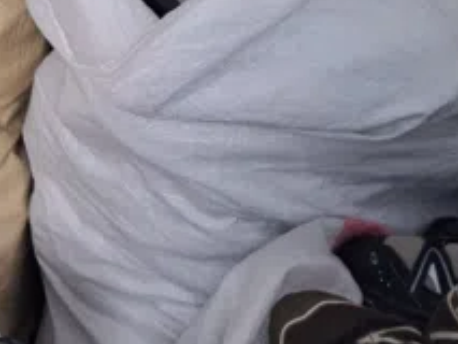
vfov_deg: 21.2
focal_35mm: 69
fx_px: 913
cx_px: -86
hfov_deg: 25.4
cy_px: 103
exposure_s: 1/8
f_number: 1.8
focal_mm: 5.54
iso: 1600
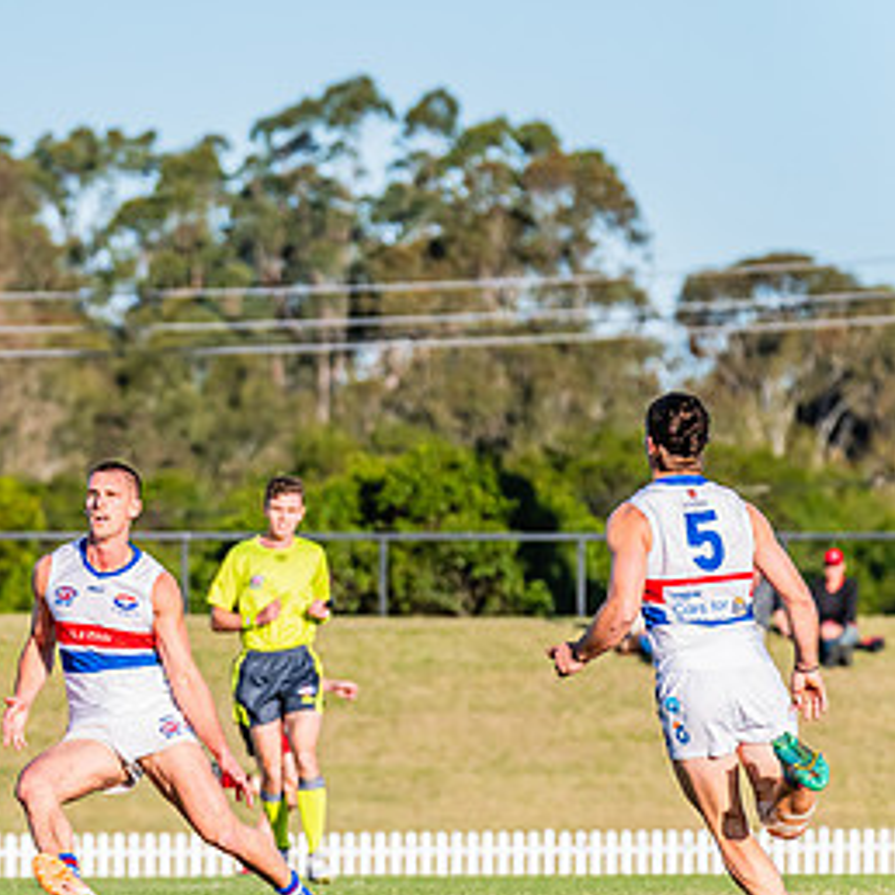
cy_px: 446
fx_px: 17463
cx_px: -108
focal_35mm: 597
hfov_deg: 2.9
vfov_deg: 2.9
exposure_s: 1/1600
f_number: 8
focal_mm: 310
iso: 800
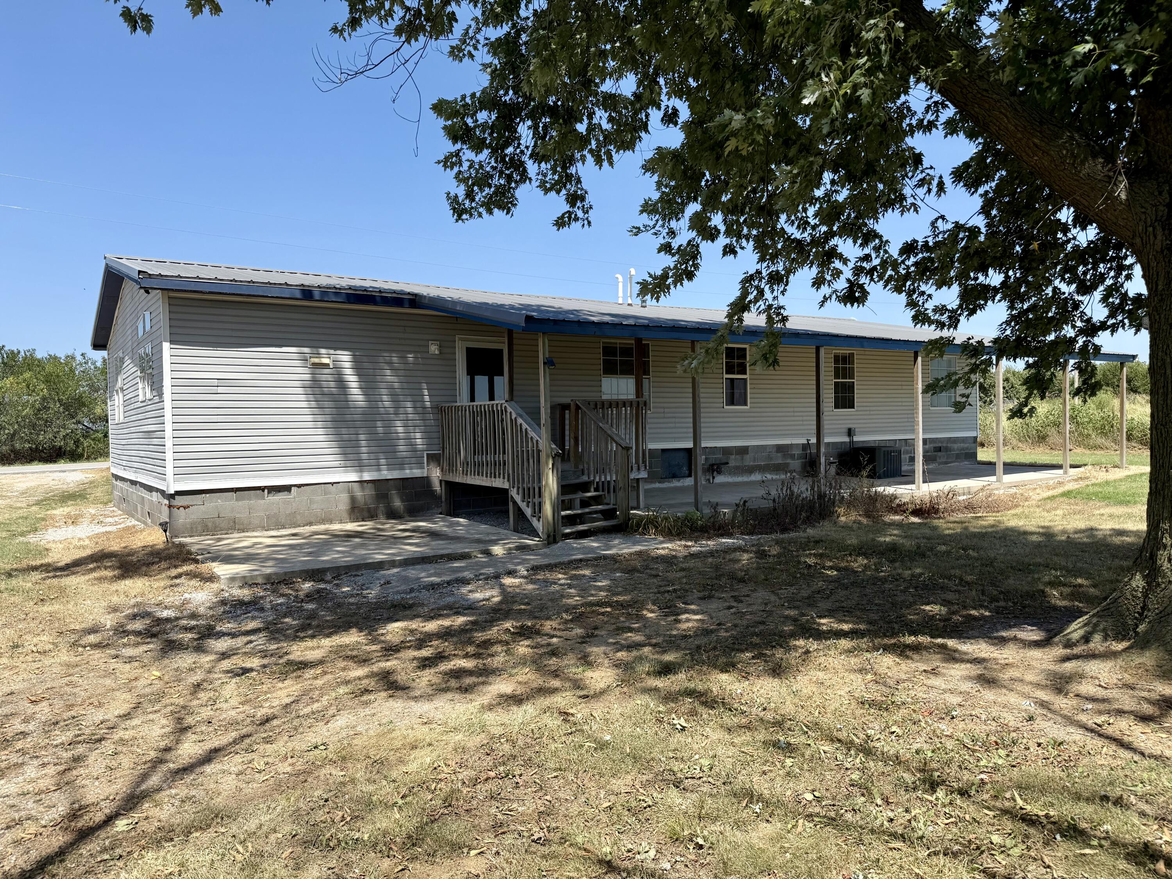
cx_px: 586
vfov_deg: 56.8
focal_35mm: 24
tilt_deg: +0.1
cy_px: 440
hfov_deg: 71.6
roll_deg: +0.8
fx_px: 813
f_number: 1.78
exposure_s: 1/3279
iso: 80
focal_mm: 6.76
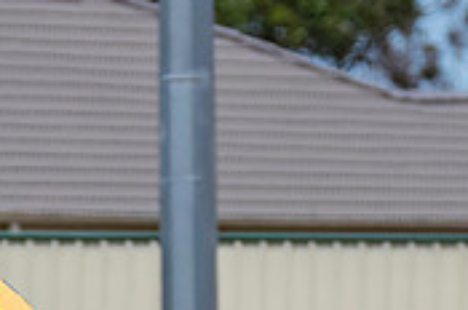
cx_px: -77
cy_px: 355
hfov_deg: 1.5
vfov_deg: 1.0
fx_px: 18361
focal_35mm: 1415
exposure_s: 1/2500
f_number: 8
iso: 800
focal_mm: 380
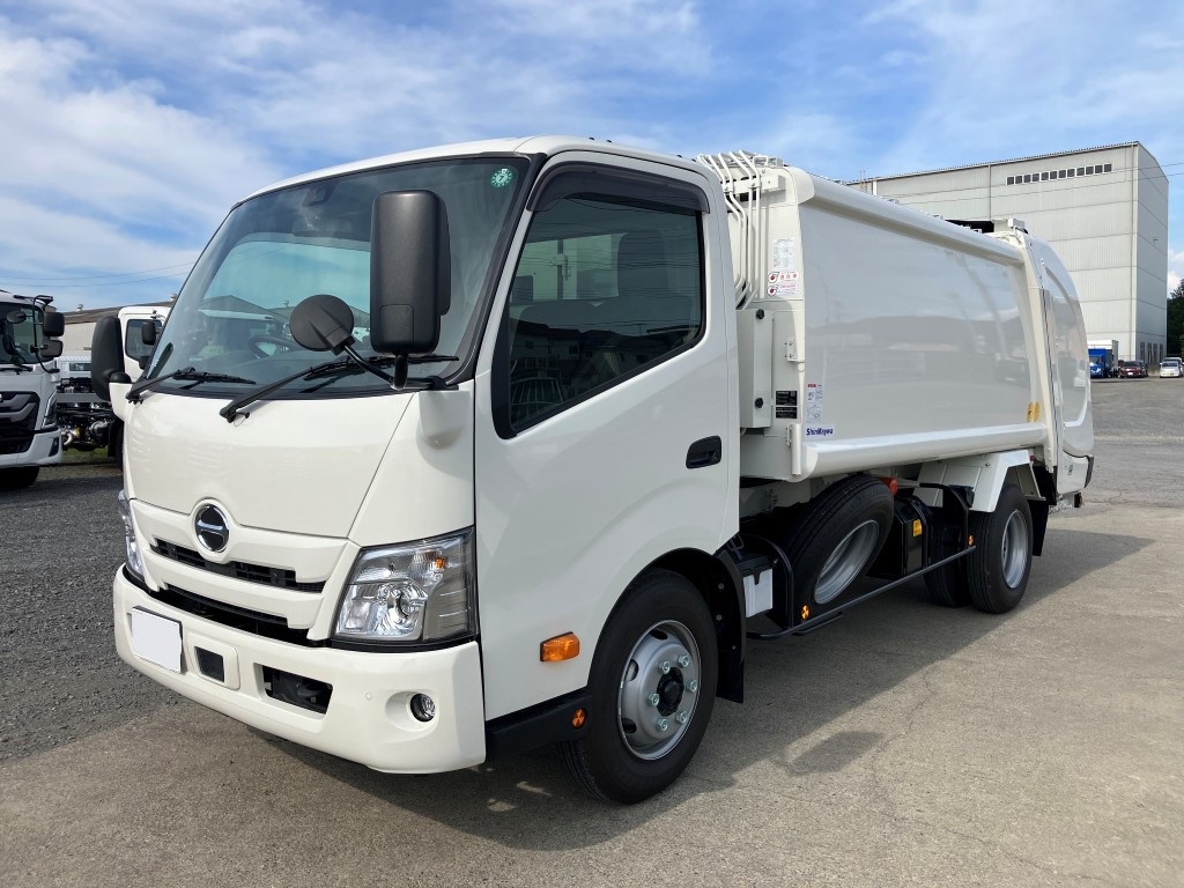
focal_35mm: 28
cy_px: 444
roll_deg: +1.8
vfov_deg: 49.7
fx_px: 958
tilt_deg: -2.9
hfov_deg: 63.4
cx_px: 592
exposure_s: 1/2114
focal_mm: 3.99
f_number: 1.8
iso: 32
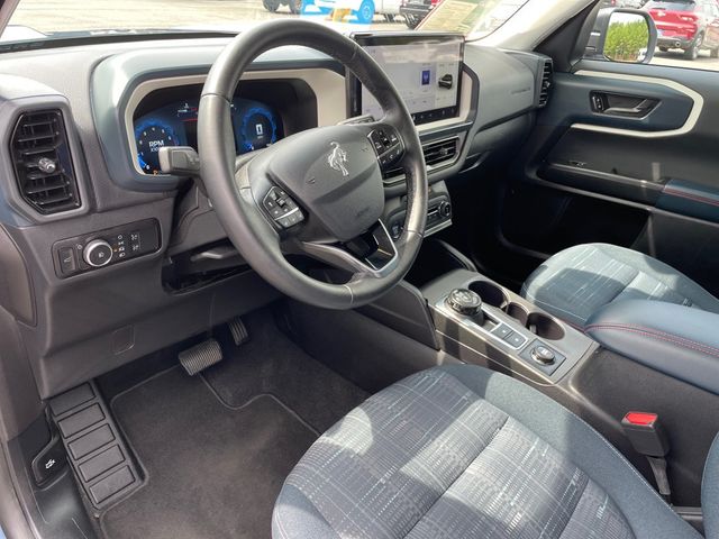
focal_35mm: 26
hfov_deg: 67.3
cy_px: 270
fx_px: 540
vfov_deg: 53.1
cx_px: 360
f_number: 1.6
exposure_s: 1/121
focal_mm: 4.2
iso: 40
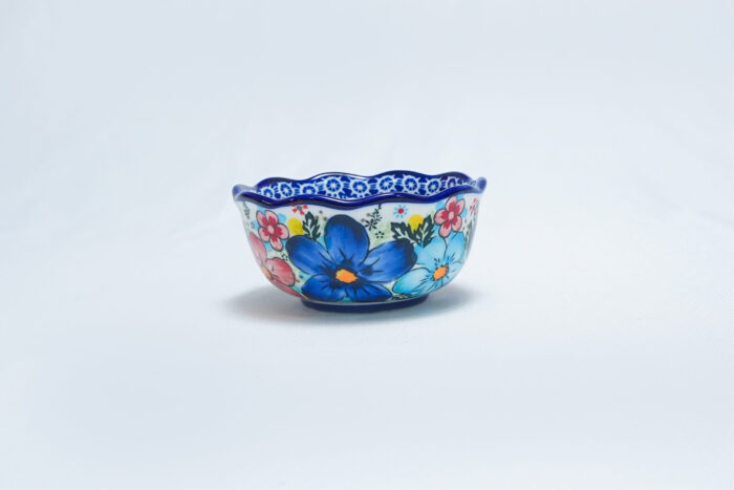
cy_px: 245
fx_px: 1060
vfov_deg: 26.0
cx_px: 367
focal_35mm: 52
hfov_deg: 38.2
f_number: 9
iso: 2500
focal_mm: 35
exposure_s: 1/160
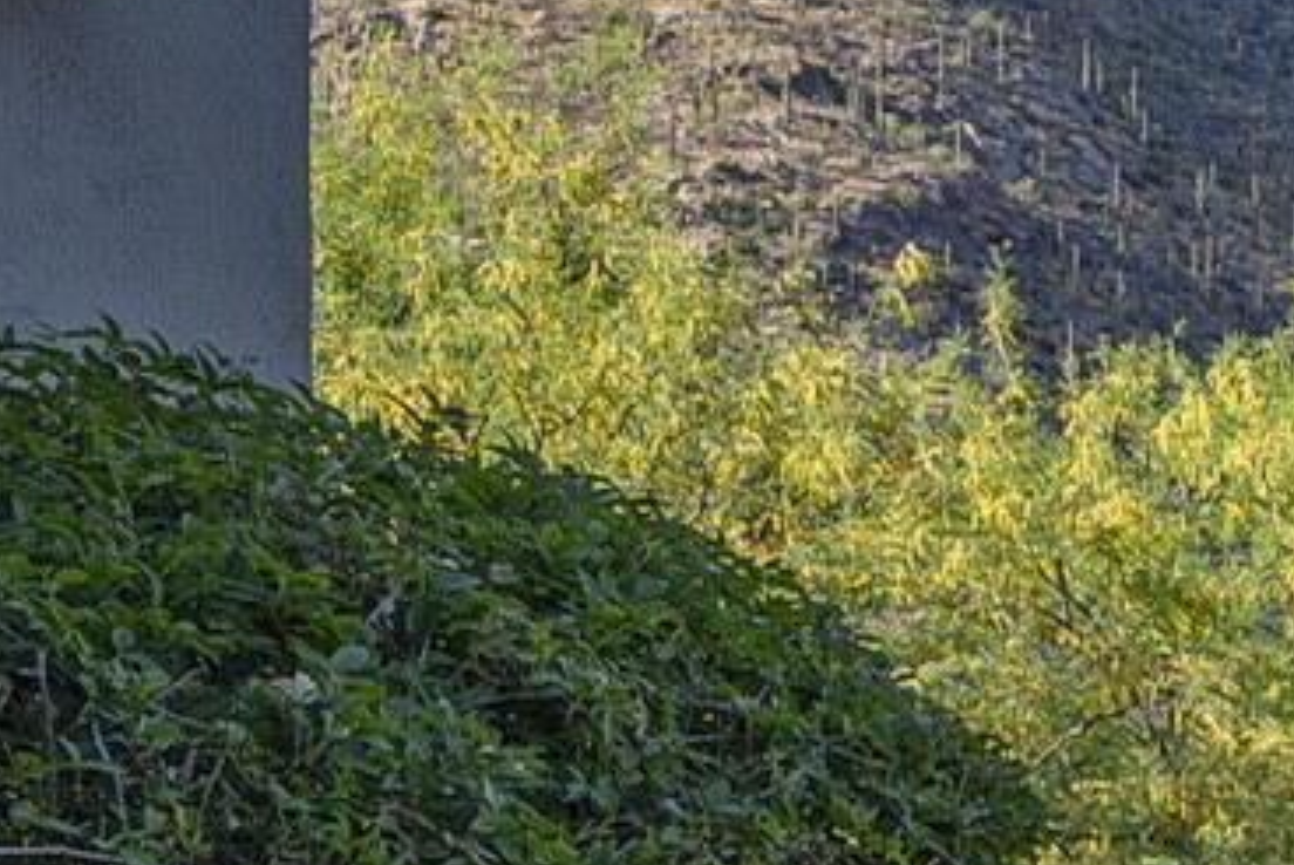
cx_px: 4332
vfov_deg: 8.8
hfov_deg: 9.3
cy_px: 1435
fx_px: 5468
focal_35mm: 152
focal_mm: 20
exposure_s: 1/125
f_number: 9
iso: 100
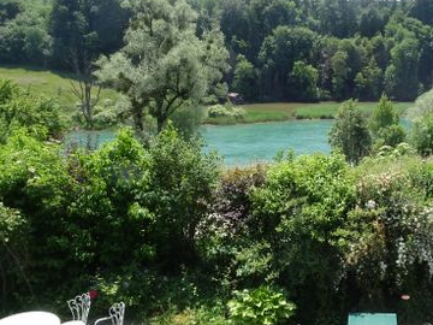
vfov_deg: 35.8
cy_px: 195
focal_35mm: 40
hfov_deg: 45.2
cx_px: 326
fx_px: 500
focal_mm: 4.16
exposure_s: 1/125
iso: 80
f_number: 6.3
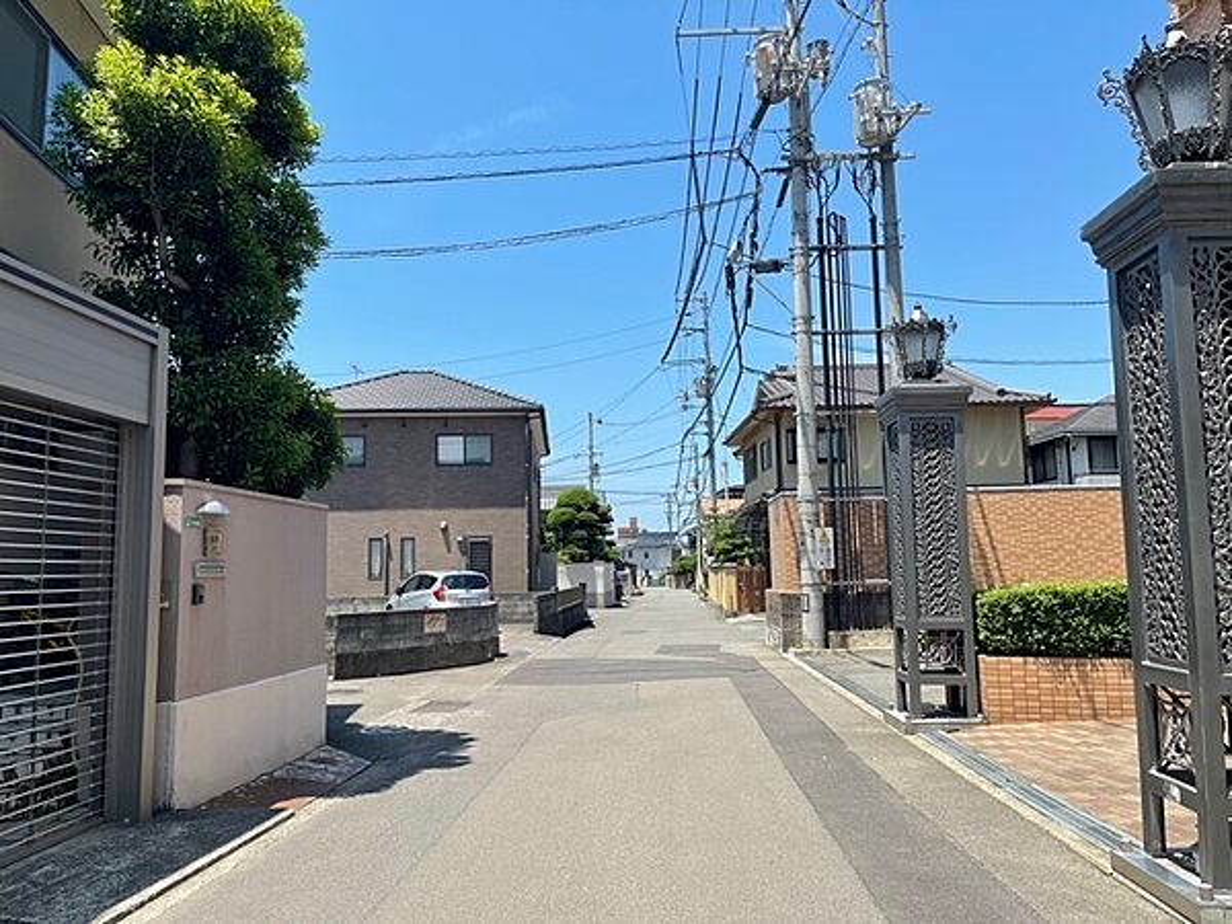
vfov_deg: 53.1
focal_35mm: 26
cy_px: 462
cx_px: 616
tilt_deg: +6.5
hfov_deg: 67.3
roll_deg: +1.2
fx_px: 925
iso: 32
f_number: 1.6
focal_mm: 5.1
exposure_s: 1/2717
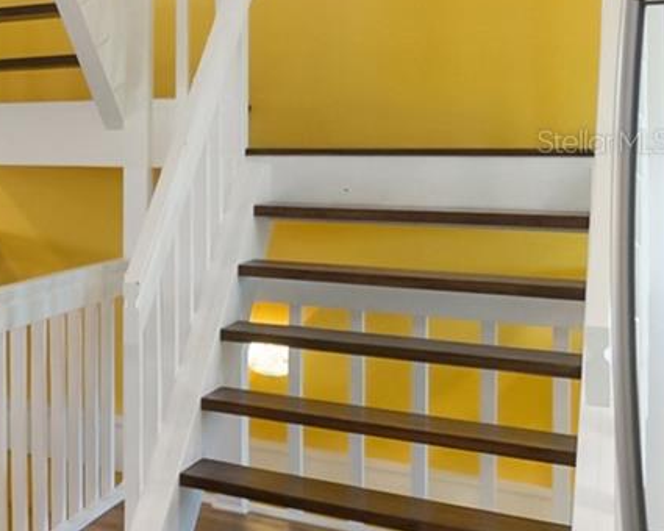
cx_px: -573
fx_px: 1042
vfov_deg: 28.2
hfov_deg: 21.1
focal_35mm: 53
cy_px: 141
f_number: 4
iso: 800
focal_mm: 10
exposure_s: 1/90
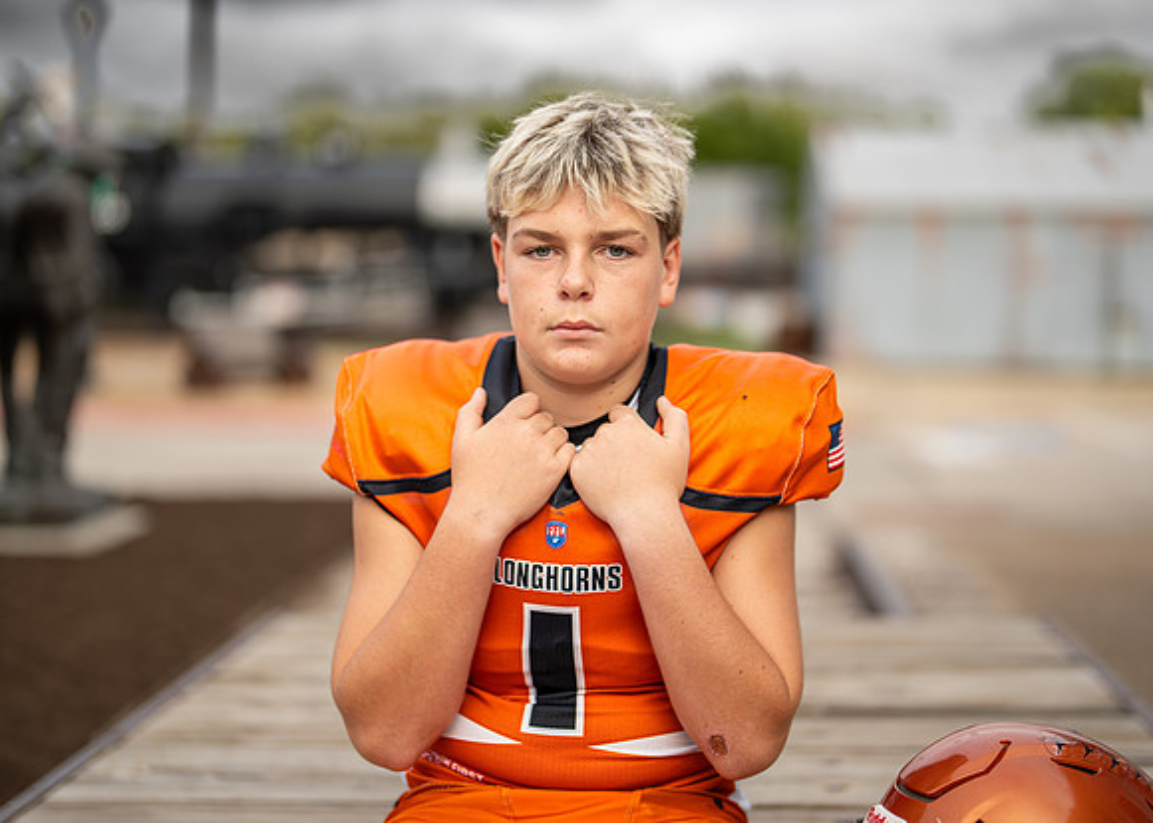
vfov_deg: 25.0
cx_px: 606
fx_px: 1856
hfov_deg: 34.5
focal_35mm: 57
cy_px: 398
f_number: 1.2
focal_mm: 50
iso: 100
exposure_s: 1/2000
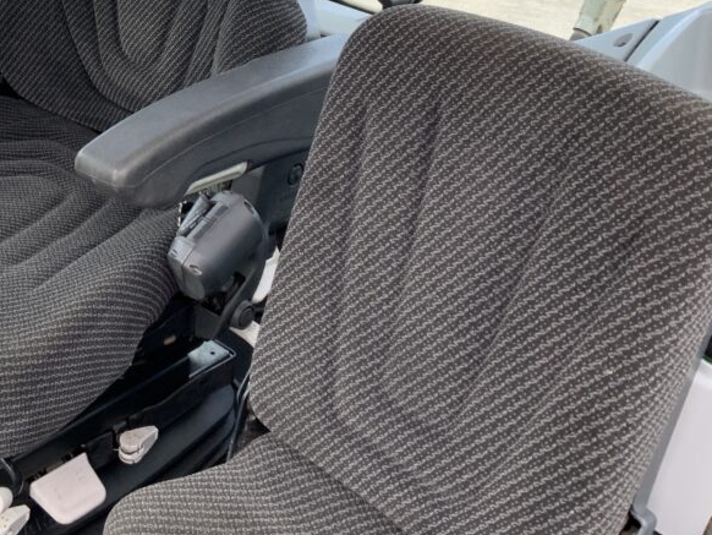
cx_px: 115
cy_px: 110
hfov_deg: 35.9
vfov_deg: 28.0
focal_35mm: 51
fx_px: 1049
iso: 20
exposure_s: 1/122
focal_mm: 3
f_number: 1.8
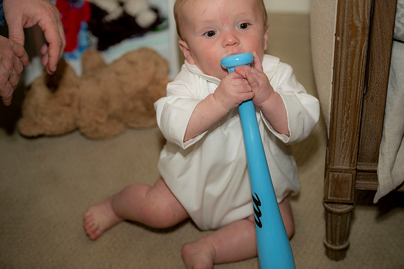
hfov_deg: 22.2
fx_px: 1032
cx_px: 202
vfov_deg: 14.8
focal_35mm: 92
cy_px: 134
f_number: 2.8
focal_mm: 92
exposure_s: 1/250
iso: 50
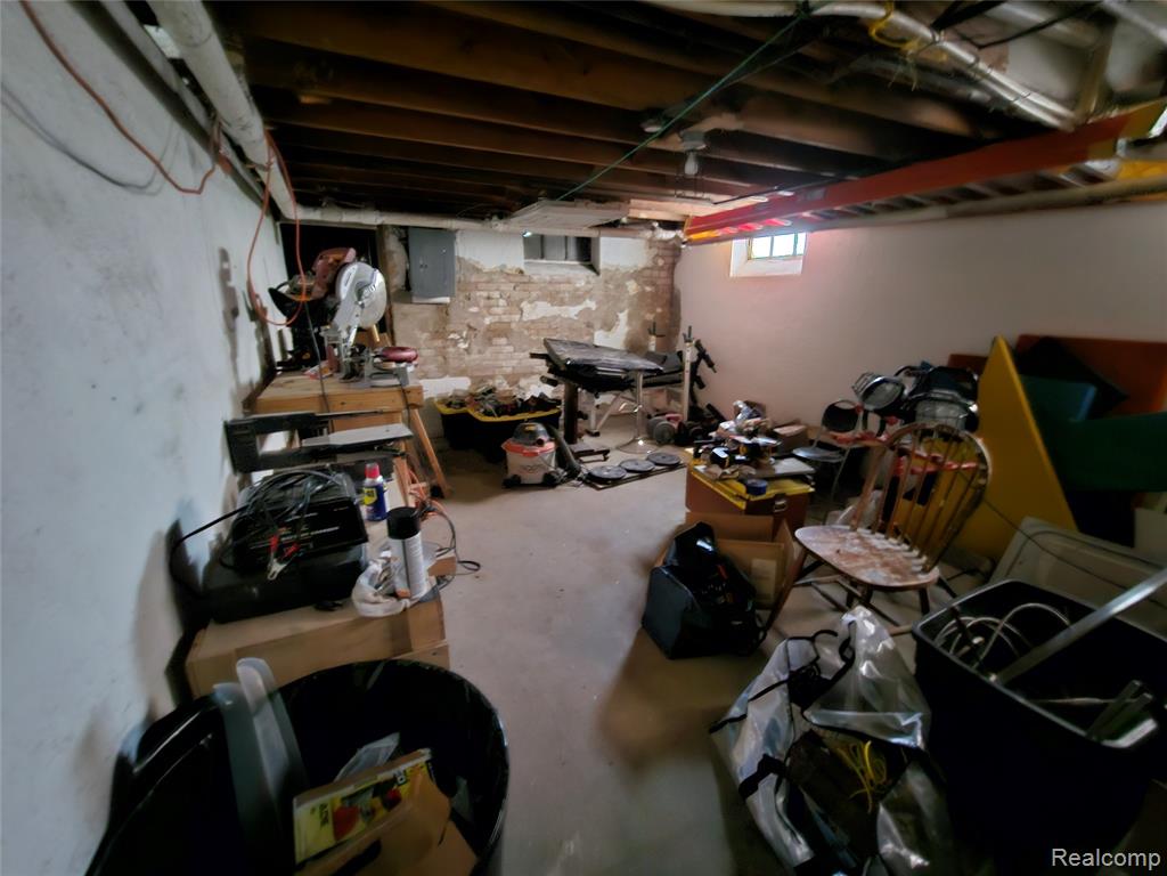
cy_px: 438
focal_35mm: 13
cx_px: 584
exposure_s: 1/8
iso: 1250
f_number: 2.2
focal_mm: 2.2
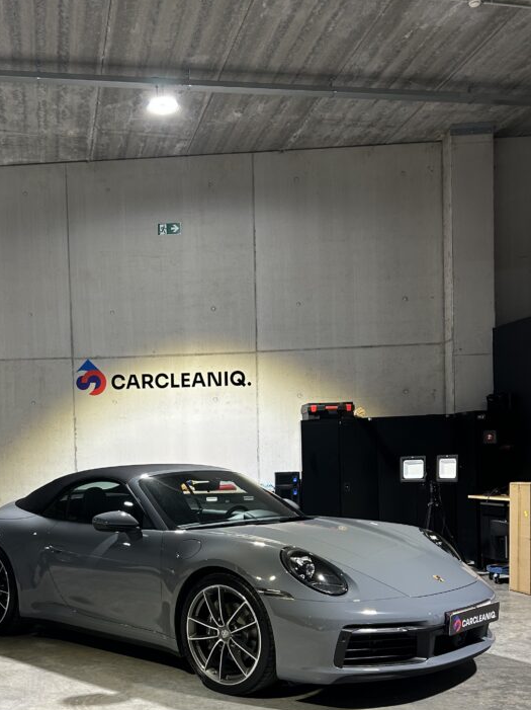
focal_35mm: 38
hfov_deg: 37.5
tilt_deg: -1.4
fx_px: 778
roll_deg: +0.7
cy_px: 478
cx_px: 207
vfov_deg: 48.1
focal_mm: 5.7
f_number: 1.5
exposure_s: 1/50
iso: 80
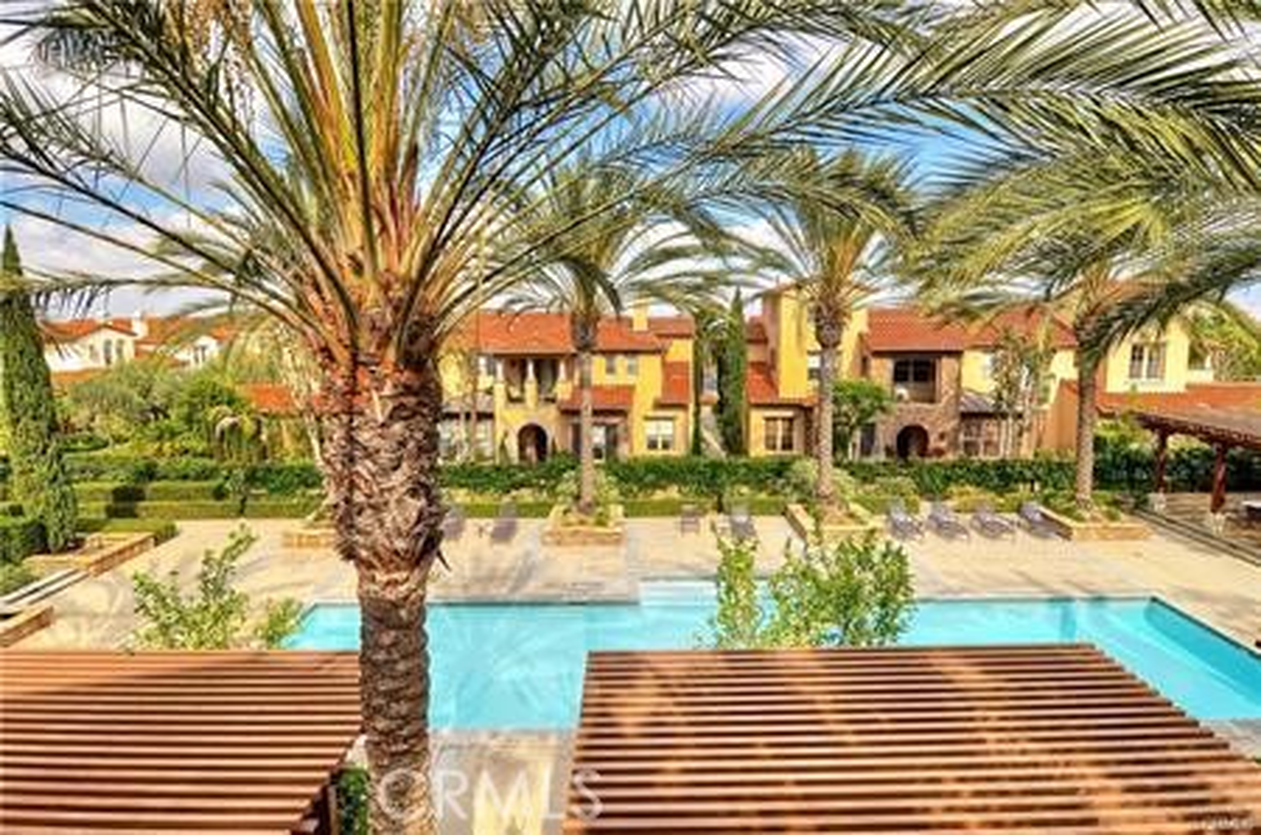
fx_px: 629
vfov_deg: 67.1
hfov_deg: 90.1
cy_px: 418
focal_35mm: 18
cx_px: 630
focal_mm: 12
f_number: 7.1
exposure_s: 1/640
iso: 160
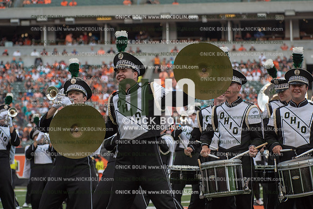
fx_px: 1217
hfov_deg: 14.7
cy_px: 104
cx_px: 156
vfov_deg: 9.8
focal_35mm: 140
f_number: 5.6
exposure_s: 1/1250
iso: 400
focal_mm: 140
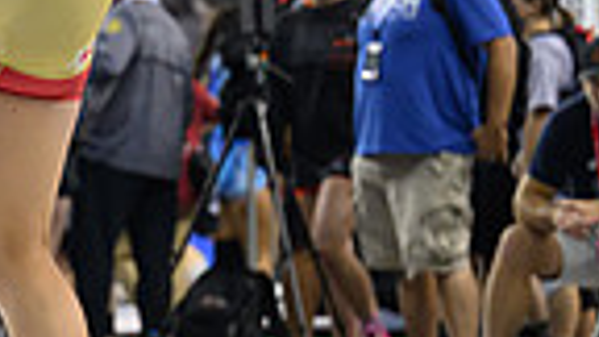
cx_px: -466
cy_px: 218
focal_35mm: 296
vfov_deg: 4.1
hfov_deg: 7.1
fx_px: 4701
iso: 2500
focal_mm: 70
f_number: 2.8
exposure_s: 1/800
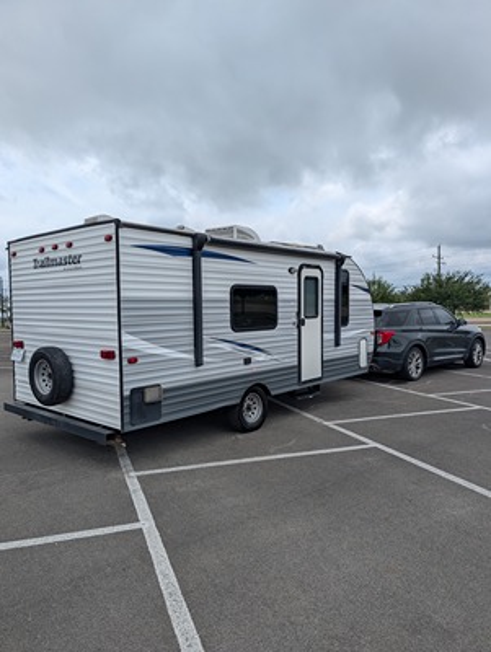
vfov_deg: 71.5
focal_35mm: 24
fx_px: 453
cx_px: 246
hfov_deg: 56.9
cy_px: 326
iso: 20
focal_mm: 6.9
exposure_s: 1/1610
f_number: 1.68
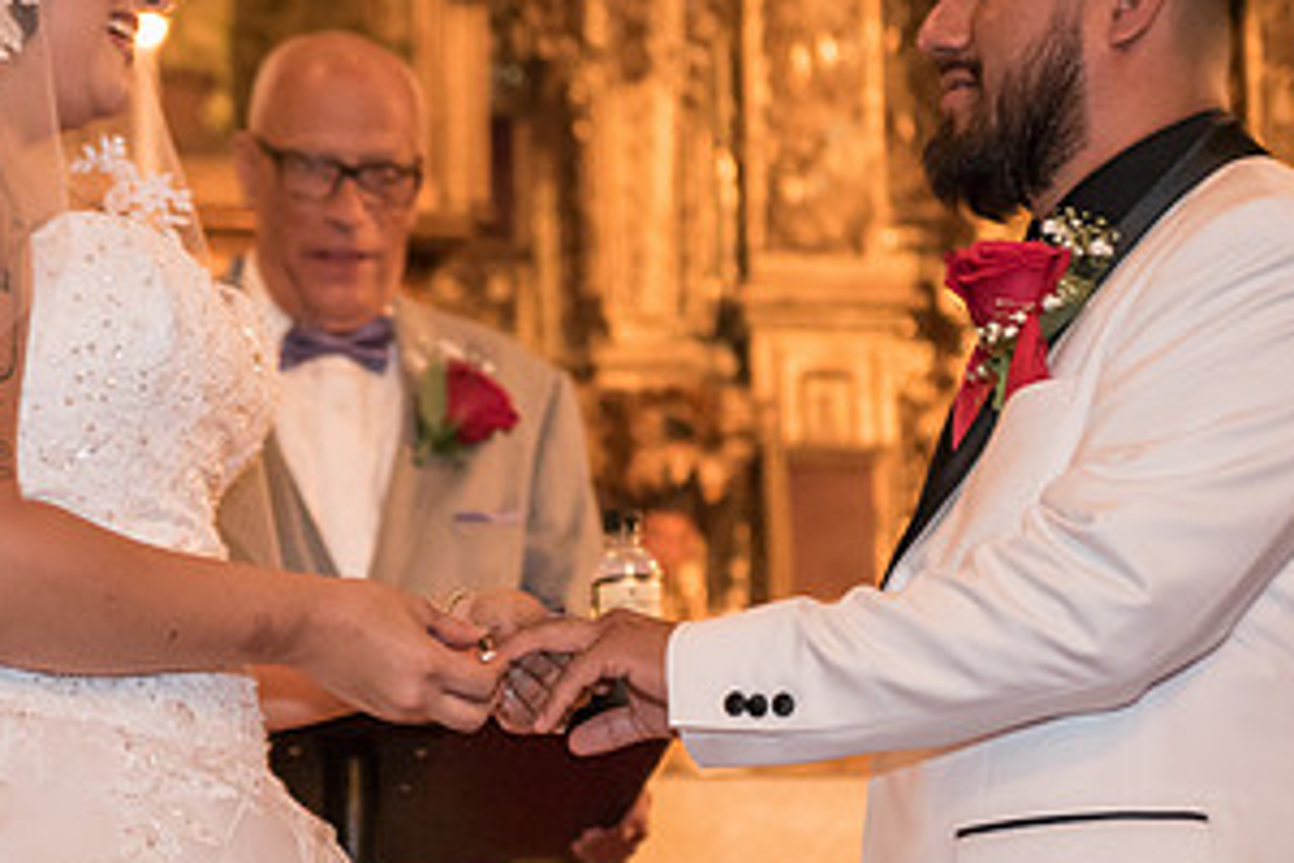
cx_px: 643
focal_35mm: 120
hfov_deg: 17.1
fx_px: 4313
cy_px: 550
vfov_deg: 11.4
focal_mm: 62
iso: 4000
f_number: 2.8
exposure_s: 1/80
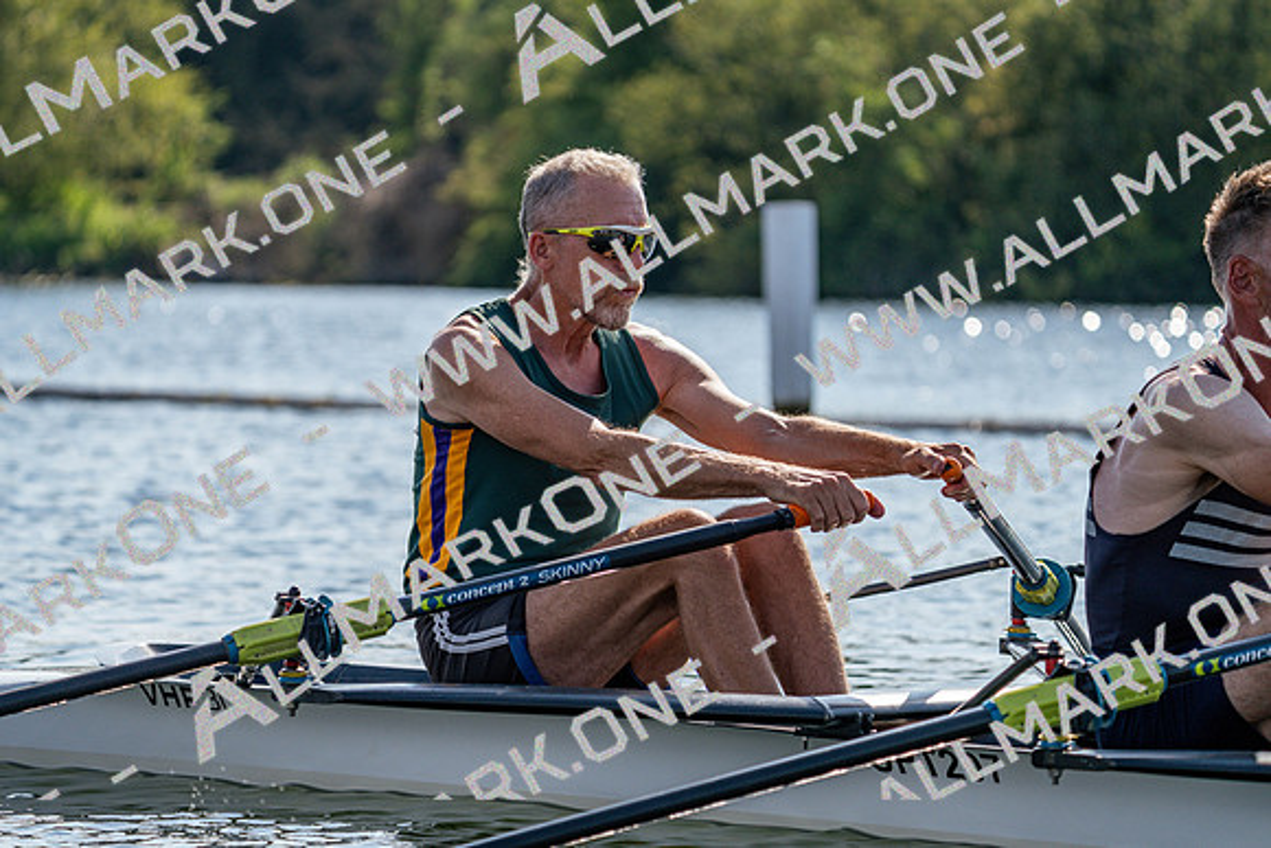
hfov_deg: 10.3
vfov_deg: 6.9
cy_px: 424
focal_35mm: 200
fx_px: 7062
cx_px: 636
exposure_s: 1/1600
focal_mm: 200
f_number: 5.6
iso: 200
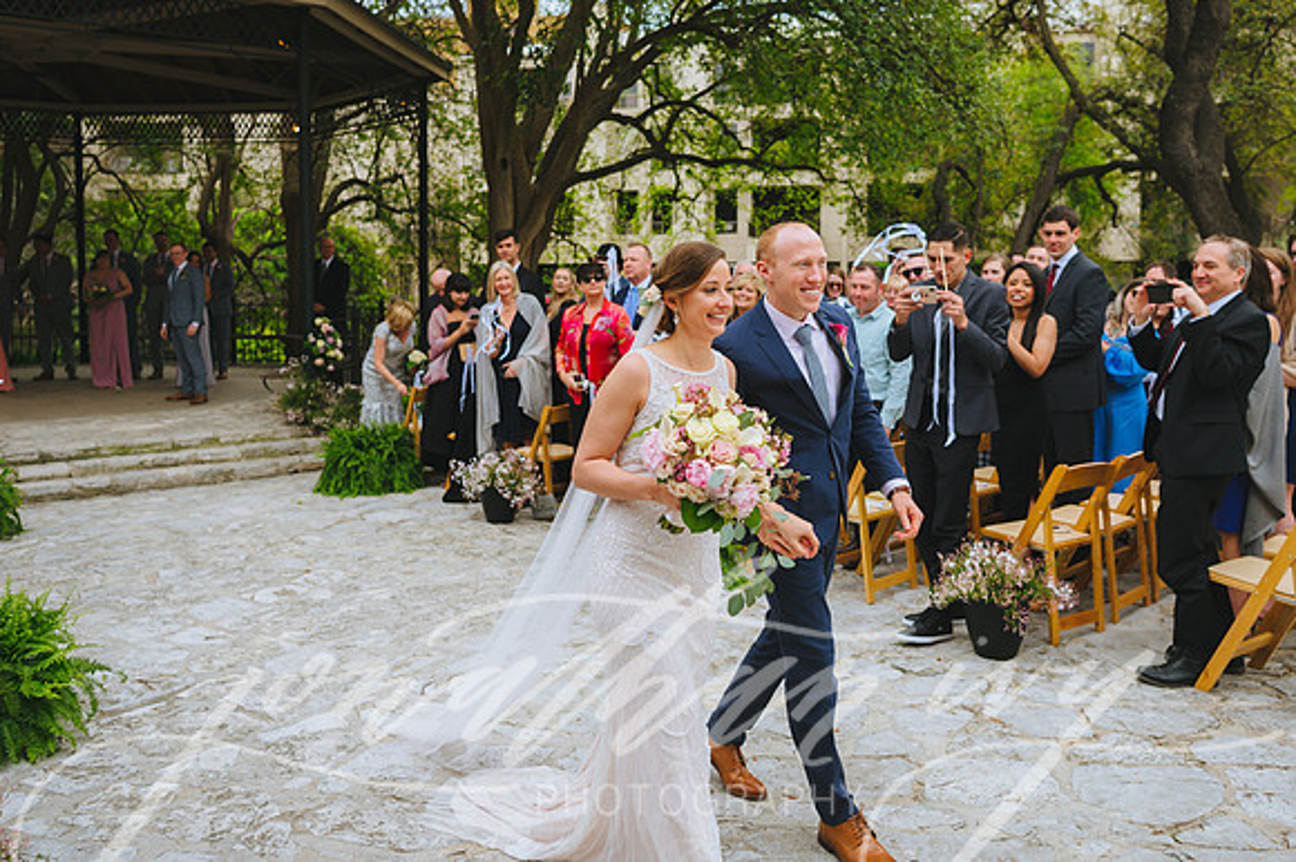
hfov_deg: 61.6
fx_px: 1087
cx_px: 686
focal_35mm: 30
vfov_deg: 43.1
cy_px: 343
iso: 400
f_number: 2.8
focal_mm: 24
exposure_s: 1/2000
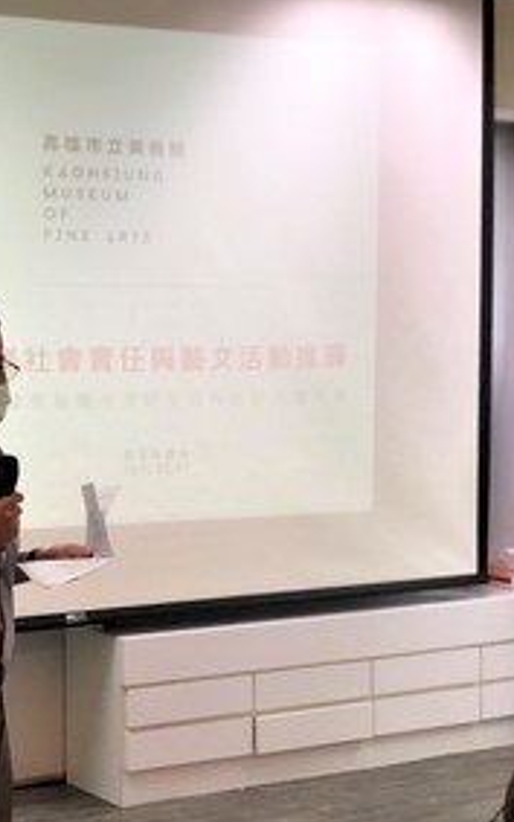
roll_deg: +1.5
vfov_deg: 26.5
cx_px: -38
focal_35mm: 78
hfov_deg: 16.3
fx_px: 1747
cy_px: 401
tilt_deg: -3.5
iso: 80
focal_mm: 6
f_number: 2.4
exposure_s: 1/60
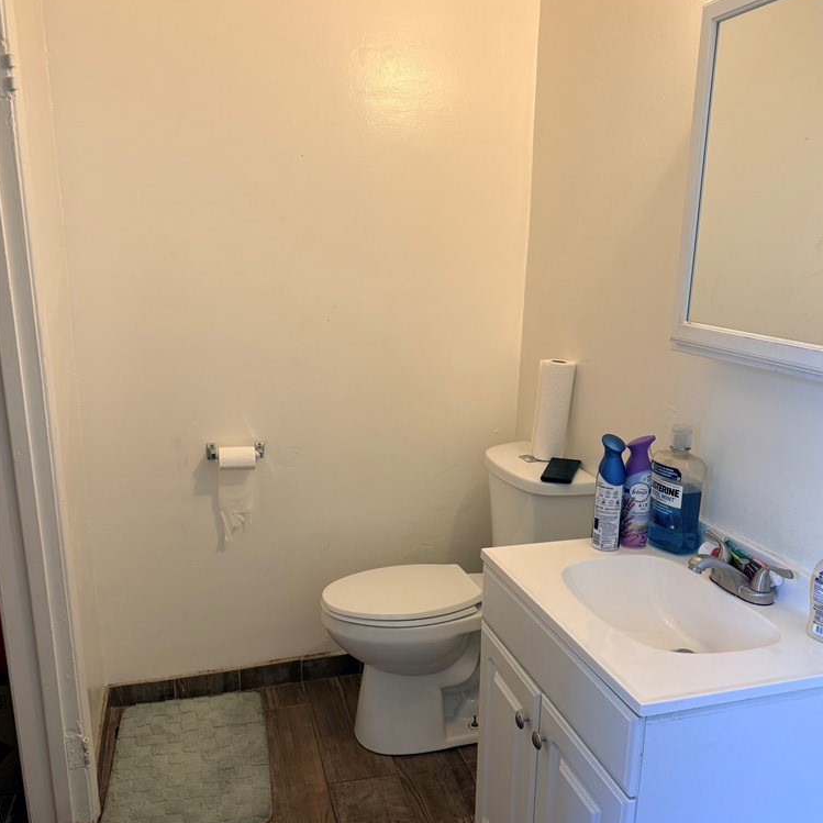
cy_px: 463
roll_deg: -1.0
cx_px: 419
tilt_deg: -15.3
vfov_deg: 55.5
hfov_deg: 55.6
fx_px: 780
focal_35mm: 29
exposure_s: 1/60
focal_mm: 6.76
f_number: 1.78
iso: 160
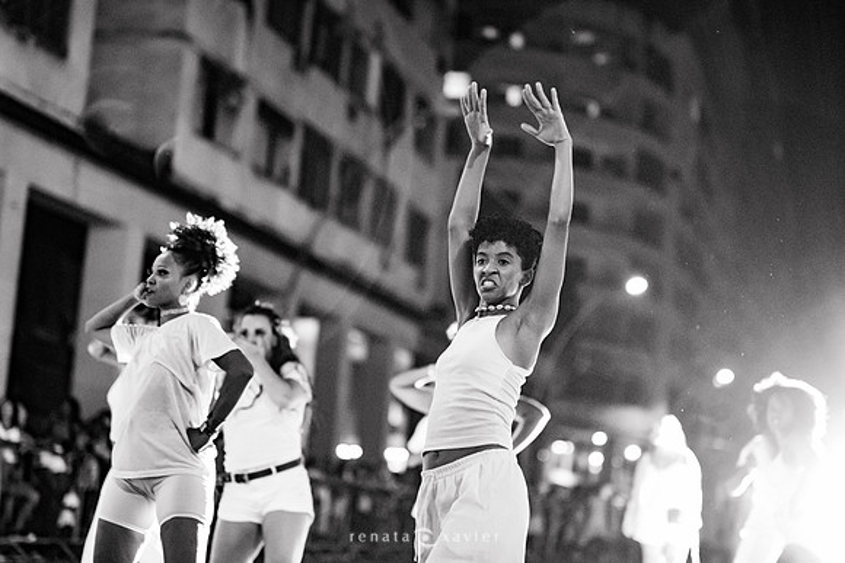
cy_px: 282
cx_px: 422
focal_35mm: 75
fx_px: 1759
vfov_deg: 18.2
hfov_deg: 27.0
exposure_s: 1/250
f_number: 1.2
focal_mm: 50
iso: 2000
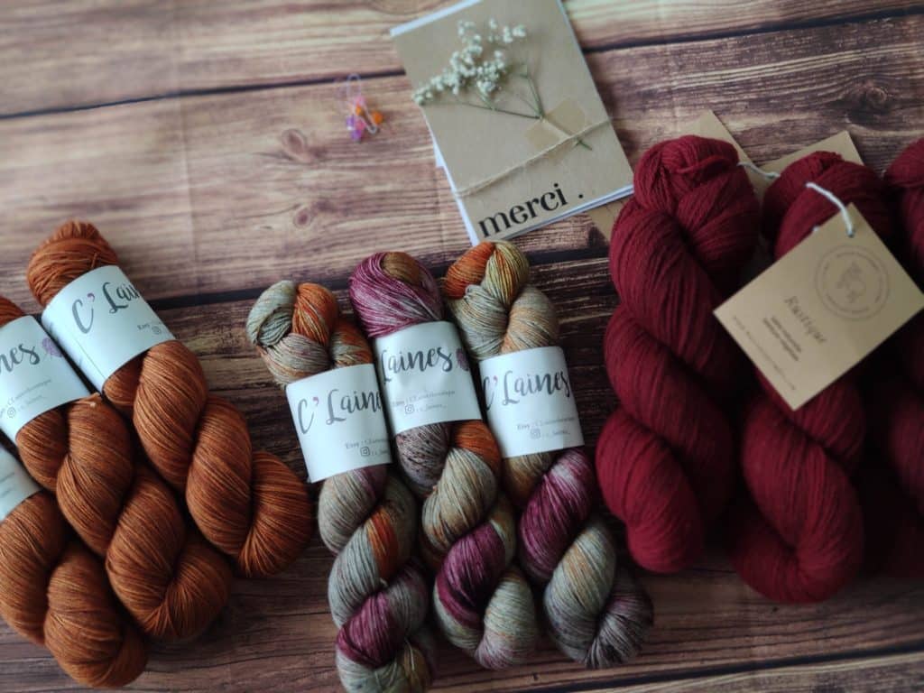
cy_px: 346
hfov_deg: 45.8
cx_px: 462
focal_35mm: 41
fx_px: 1094
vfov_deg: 35.1
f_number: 2
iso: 387
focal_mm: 8.16
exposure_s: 1/50
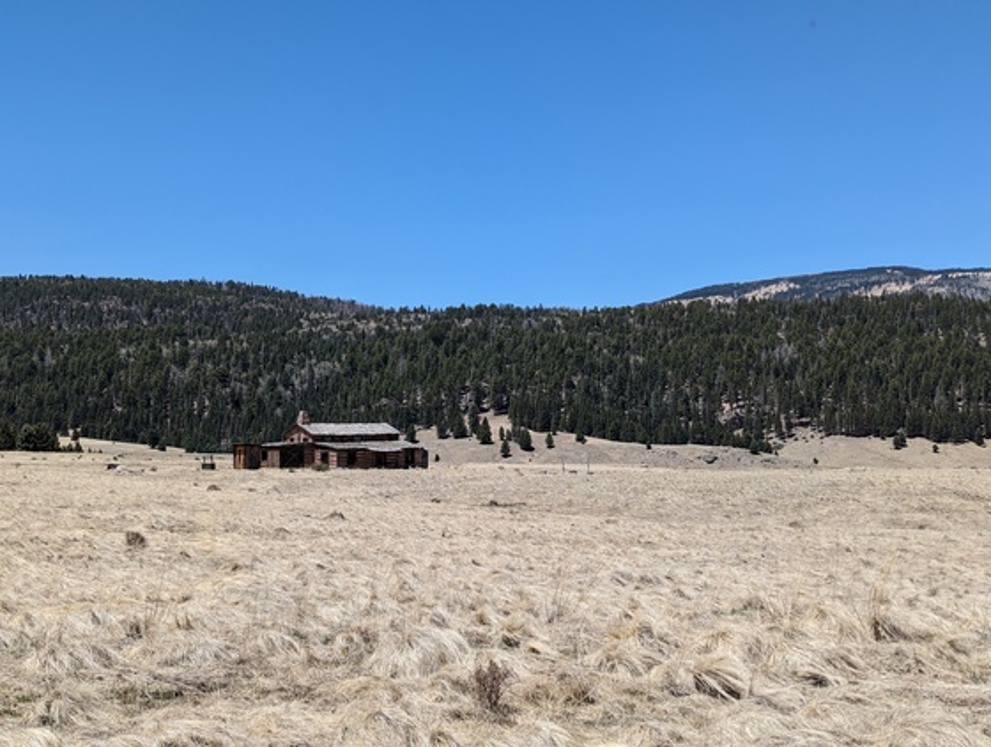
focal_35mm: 48
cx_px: 496
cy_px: 374
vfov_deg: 30.4
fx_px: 1377
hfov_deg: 39.6
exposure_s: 1/1767
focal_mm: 6.81
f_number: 1.85
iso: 49
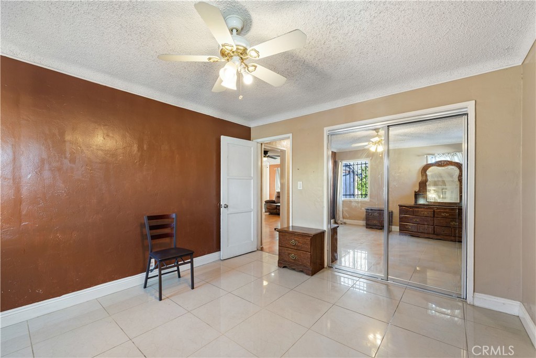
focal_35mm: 14
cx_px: 268
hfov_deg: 104.2
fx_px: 208
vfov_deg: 81.2
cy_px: 179
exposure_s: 4
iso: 100
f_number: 8
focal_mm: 14
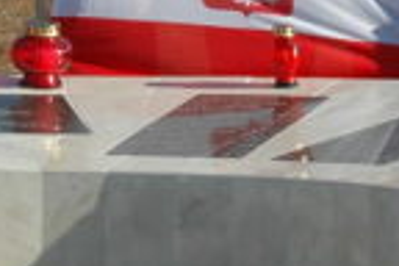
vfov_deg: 3.4
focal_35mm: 399
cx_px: -105
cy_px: -133
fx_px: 4422
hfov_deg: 5.1
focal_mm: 48
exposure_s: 1/320
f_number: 9
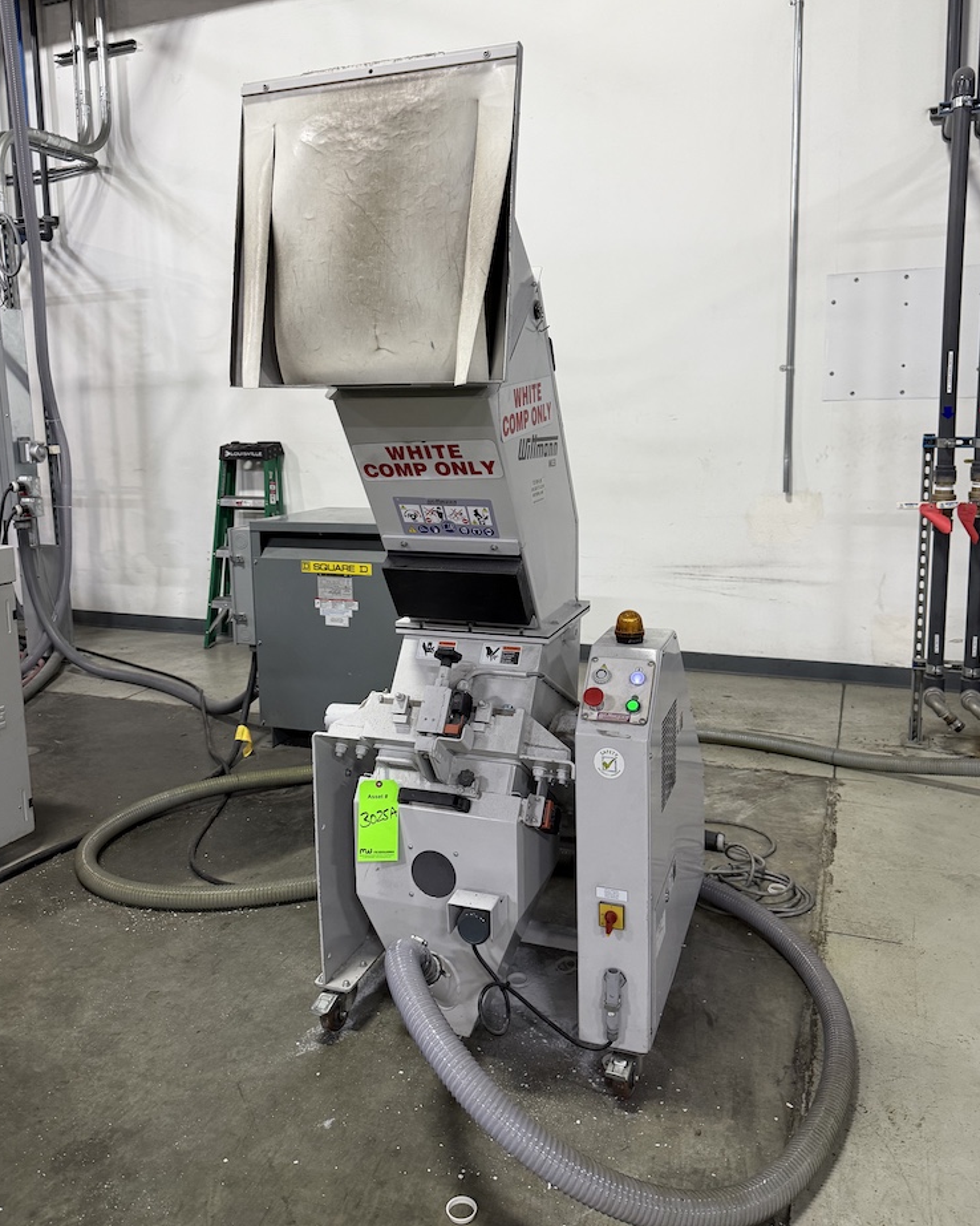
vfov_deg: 65.9
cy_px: 551
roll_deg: +0.8
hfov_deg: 54.9
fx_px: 943
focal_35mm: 26
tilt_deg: -7.8
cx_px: 493
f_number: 1.78
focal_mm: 6.76
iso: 320
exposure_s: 1/60
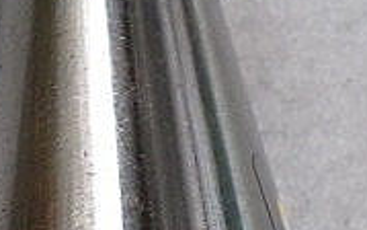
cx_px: 199
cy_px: 331
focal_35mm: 133
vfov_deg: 9.6
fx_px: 1331
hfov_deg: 15.7
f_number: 3.1
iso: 200
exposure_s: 1/60
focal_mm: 6.3
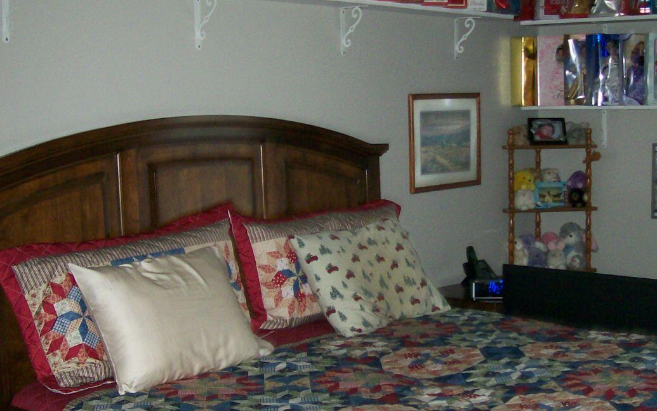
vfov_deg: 22.0
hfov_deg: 34.5
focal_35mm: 59
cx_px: 380
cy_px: 239
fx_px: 1056
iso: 140
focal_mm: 6
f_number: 2.7
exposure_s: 1/64
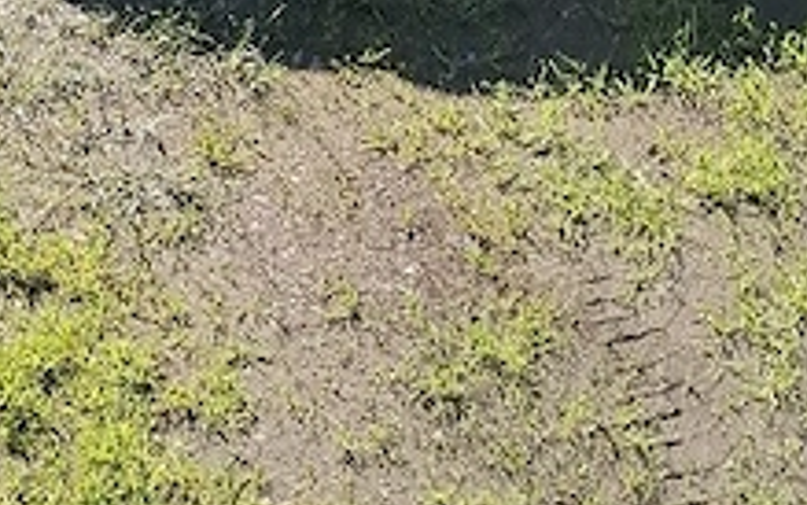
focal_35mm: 89
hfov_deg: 23.1
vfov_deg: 12.8
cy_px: -505
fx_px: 1958
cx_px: 225
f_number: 1.8
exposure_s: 1/1429
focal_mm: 5.54
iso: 50
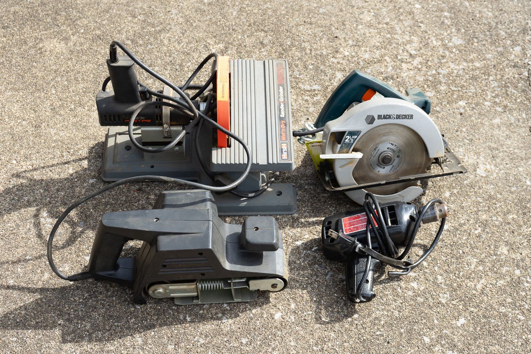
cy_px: 177
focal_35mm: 63
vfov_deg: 21.4
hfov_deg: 31.7
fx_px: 935
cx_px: 274
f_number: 6.3
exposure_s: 1/200
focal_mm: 54
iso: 100
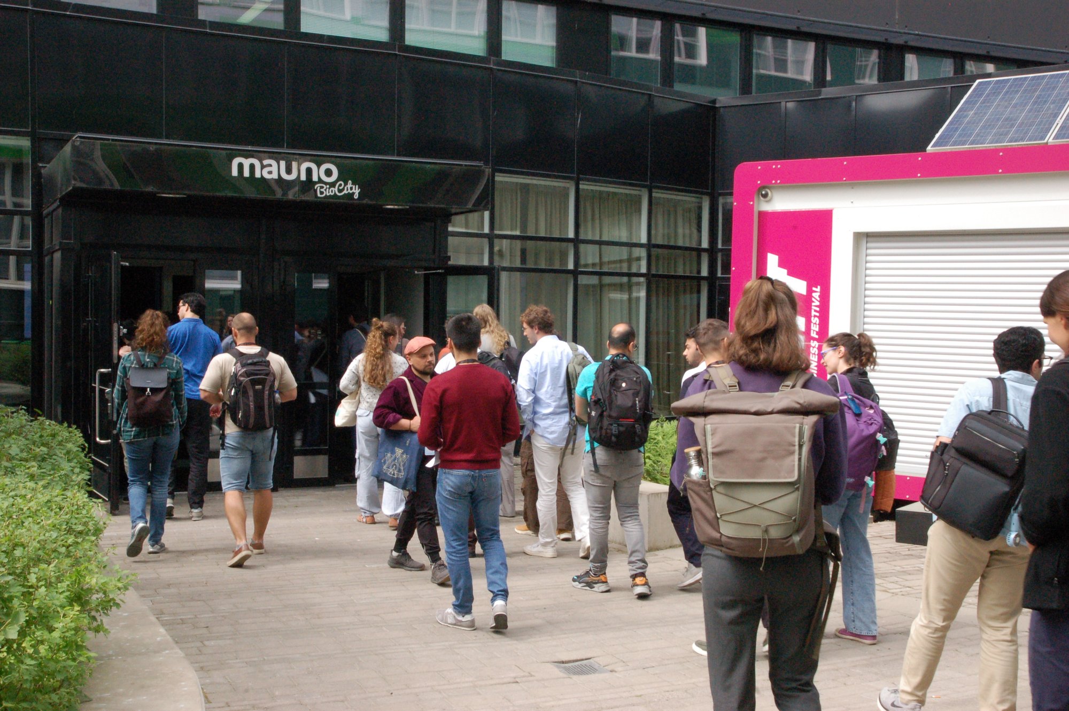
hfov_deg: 48.0
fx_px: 1202
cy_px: 356
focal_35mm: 40
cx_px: 534
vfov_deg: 33.0
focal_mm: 27
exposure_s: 1/125
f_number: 22
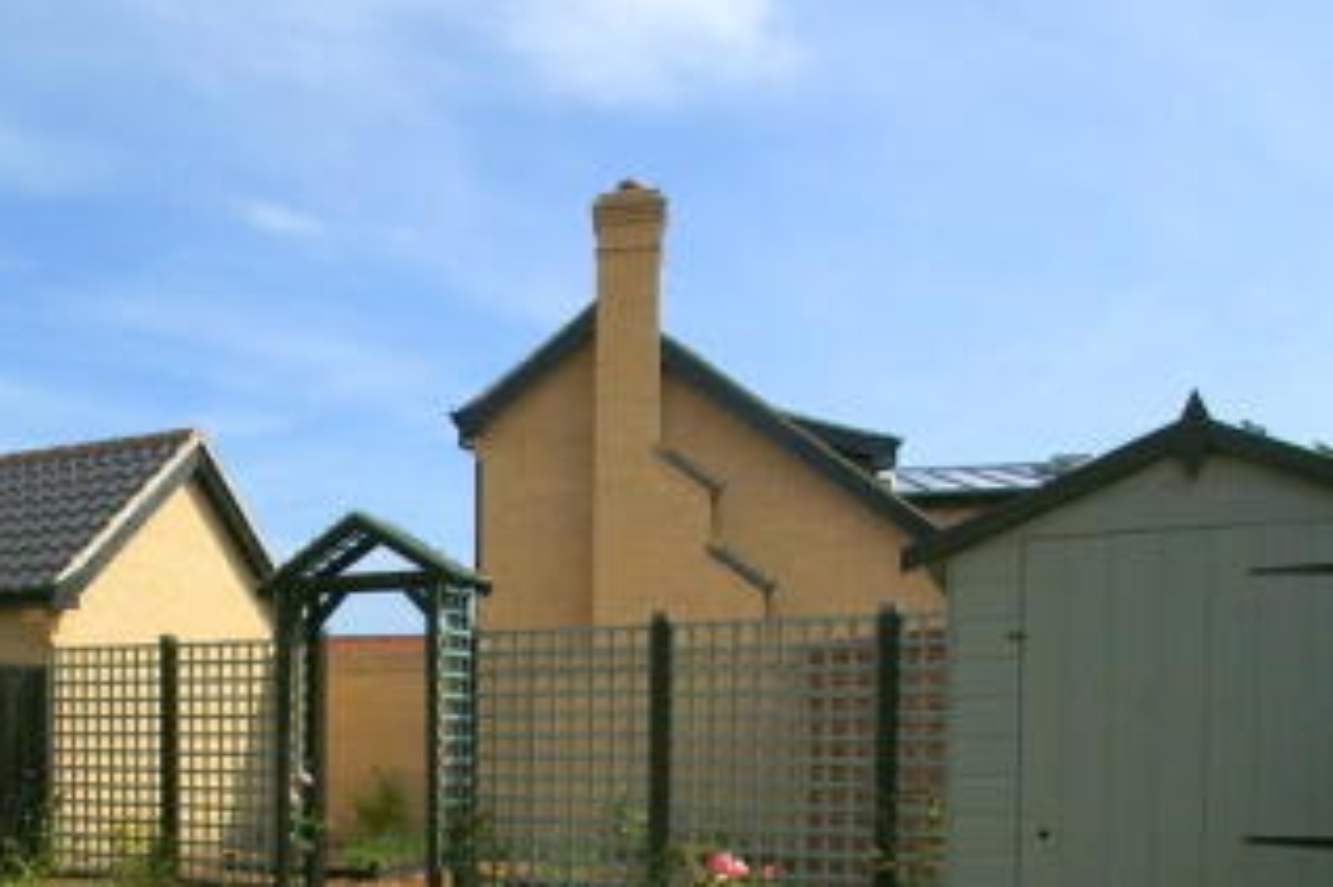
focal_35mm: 31
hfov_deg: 59.1
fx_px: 1147
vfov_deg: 40.1
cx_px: 456
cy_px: 742
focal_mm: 10
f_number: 8
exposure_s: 1/1000
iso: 100
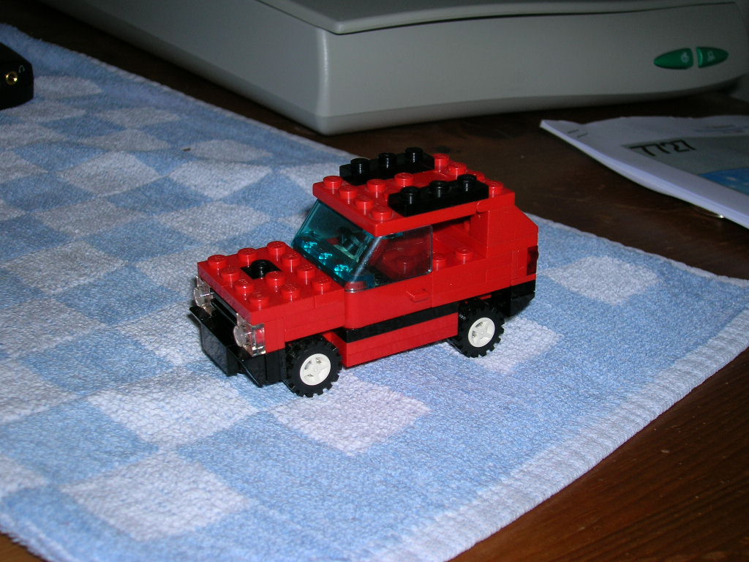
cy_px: 281
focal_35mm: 50
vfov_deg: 29.1
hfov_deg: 38.2
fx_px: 1082
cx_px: 374
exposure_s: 1/60.1
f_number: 3.3
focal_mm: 8.4
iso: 50
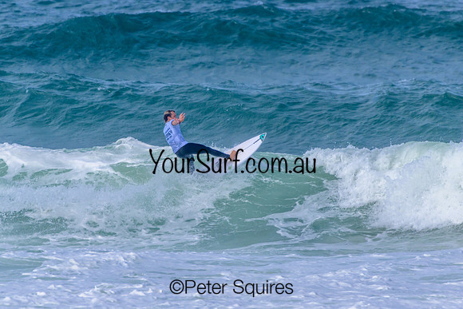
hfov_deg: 2.3
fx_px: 11577
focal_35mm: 900
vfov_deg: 1.5
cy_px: 154
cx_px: 232
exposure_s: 1/2500
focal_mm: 900
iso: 900
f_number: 11
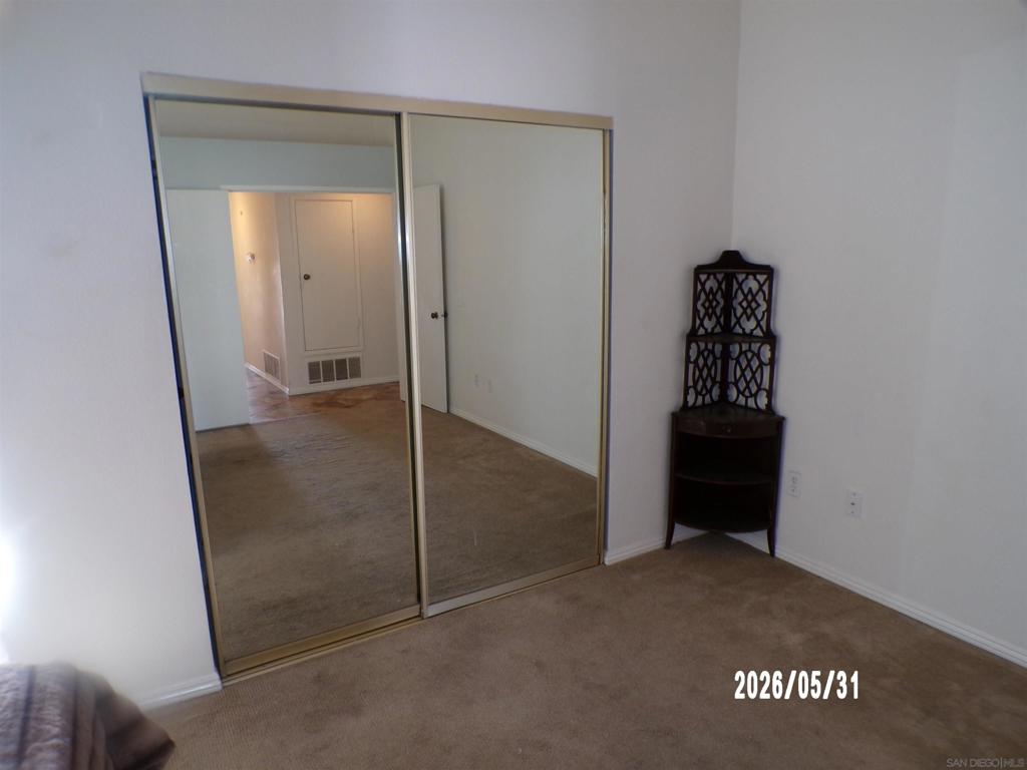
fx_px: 712
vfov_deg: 56.8
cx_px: 514
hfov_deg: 71.6
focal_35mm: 24
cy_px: 385
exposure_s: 1/17
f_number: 3
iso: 200
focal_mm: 4.3
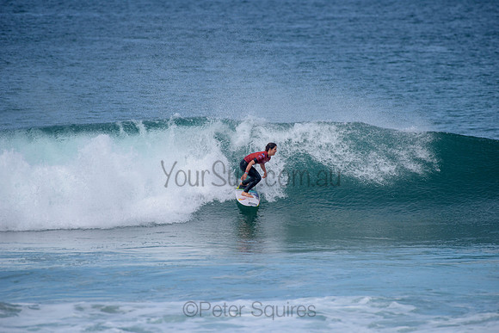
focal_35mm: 500
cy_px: 166
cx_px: 250
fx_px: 6932
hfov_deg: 4.1
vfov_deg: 2.8
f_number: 6.3
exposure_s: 1/2500
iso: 250
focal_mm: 500
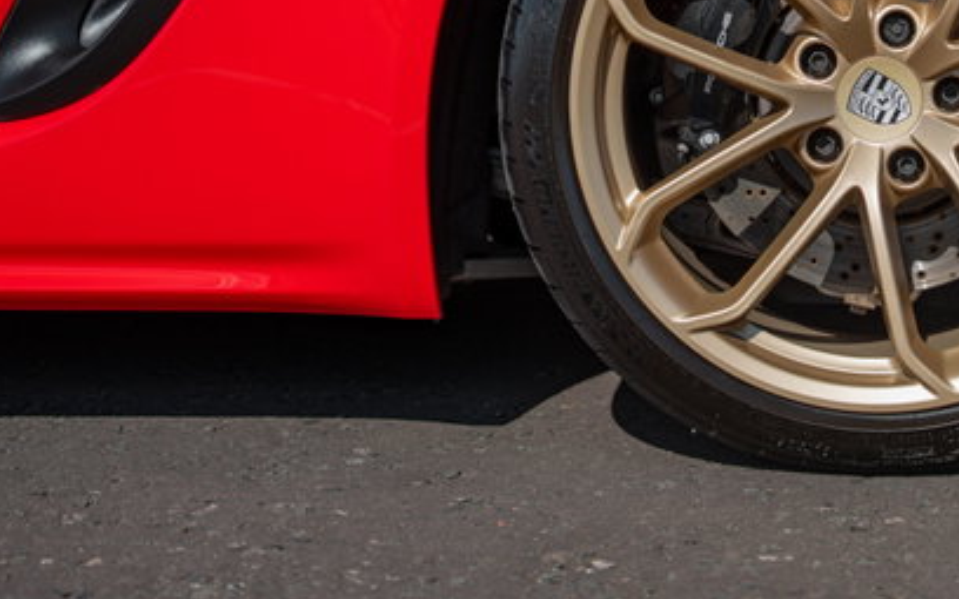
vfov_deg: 13.8
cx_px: 852
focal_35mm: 94
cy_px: 38
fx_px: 2457
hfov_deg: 21.6
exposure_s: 1/1600
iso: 100
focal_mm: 49
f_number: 2.8
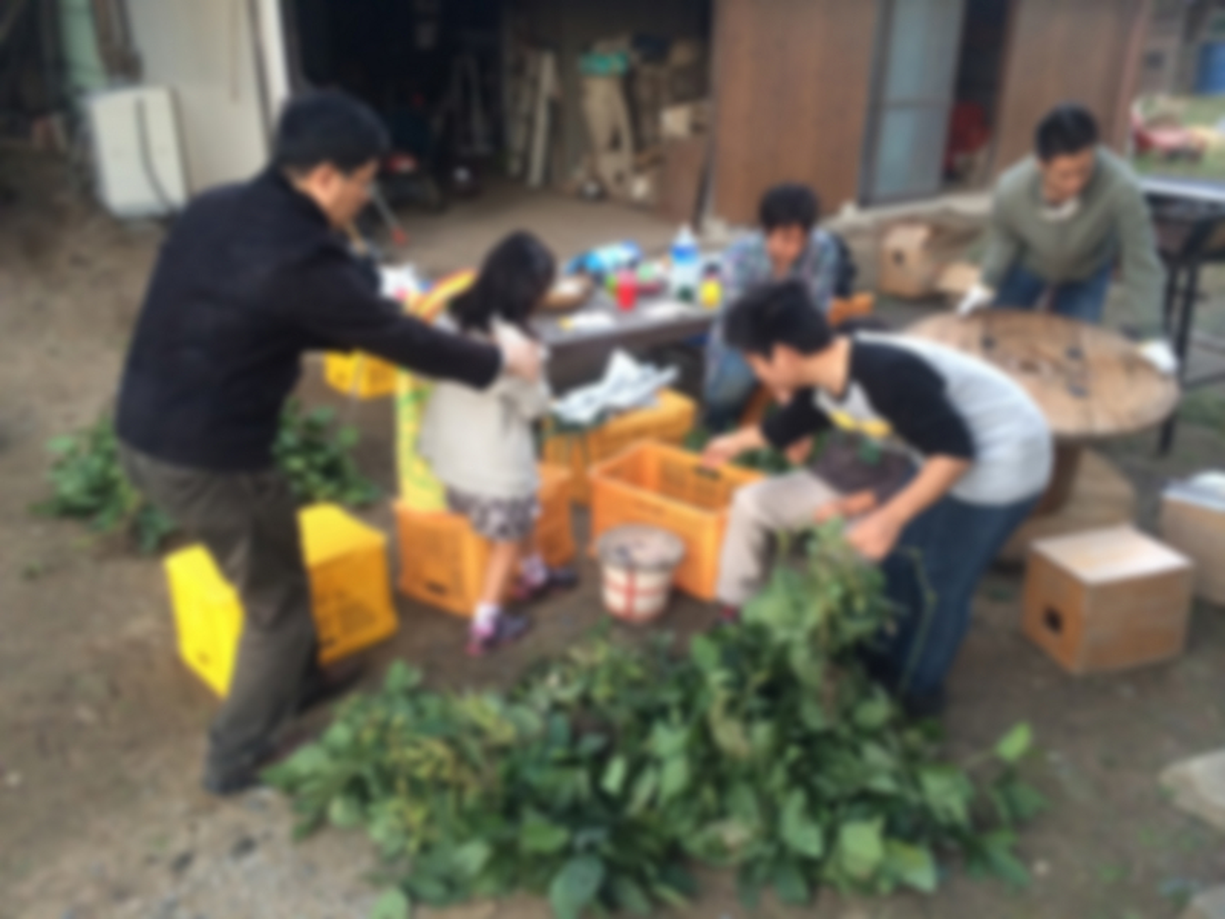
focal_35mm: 30
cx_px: 612
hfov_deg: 60.0
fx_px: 1062
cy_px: 460
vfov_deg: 46.8
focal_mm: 4.12
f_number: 2.2
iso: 160
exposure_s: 1/30
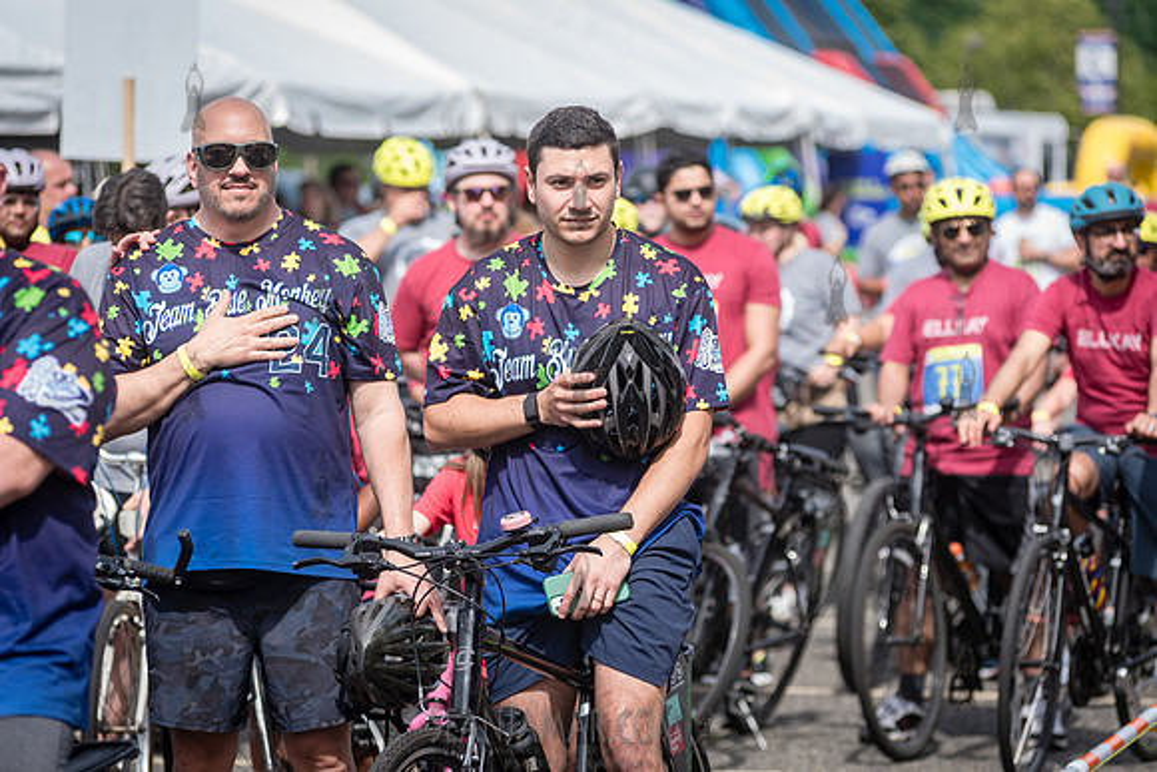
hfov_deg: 13.2
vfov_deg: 8.9
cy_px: 386
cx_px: 578
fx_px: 4982
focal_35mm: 155
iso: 250
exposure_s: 1/1000
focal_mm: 155
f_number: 4.5
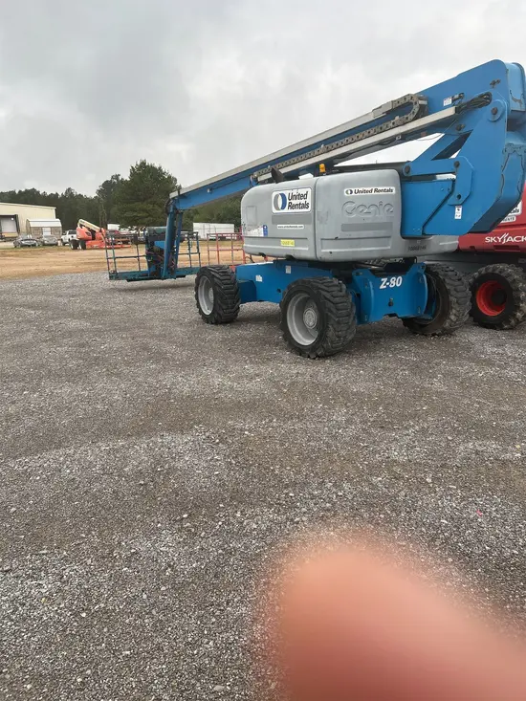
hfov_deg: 53.1
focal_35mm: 26
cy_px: 350
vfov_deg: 67.3
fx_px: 527
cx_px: 263
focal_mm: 5.7
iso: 50
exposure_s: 1/604
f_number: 1.5
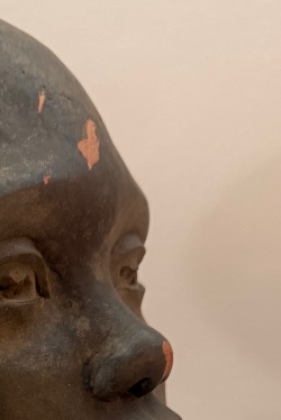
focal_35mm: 80
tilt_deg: -18.6
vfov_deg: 22.6
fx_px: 935
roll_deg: -2.0
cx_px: -46
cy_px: 548
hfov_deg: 16.5
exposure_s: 1/50
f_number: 1.78
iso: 320
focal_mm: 6.76
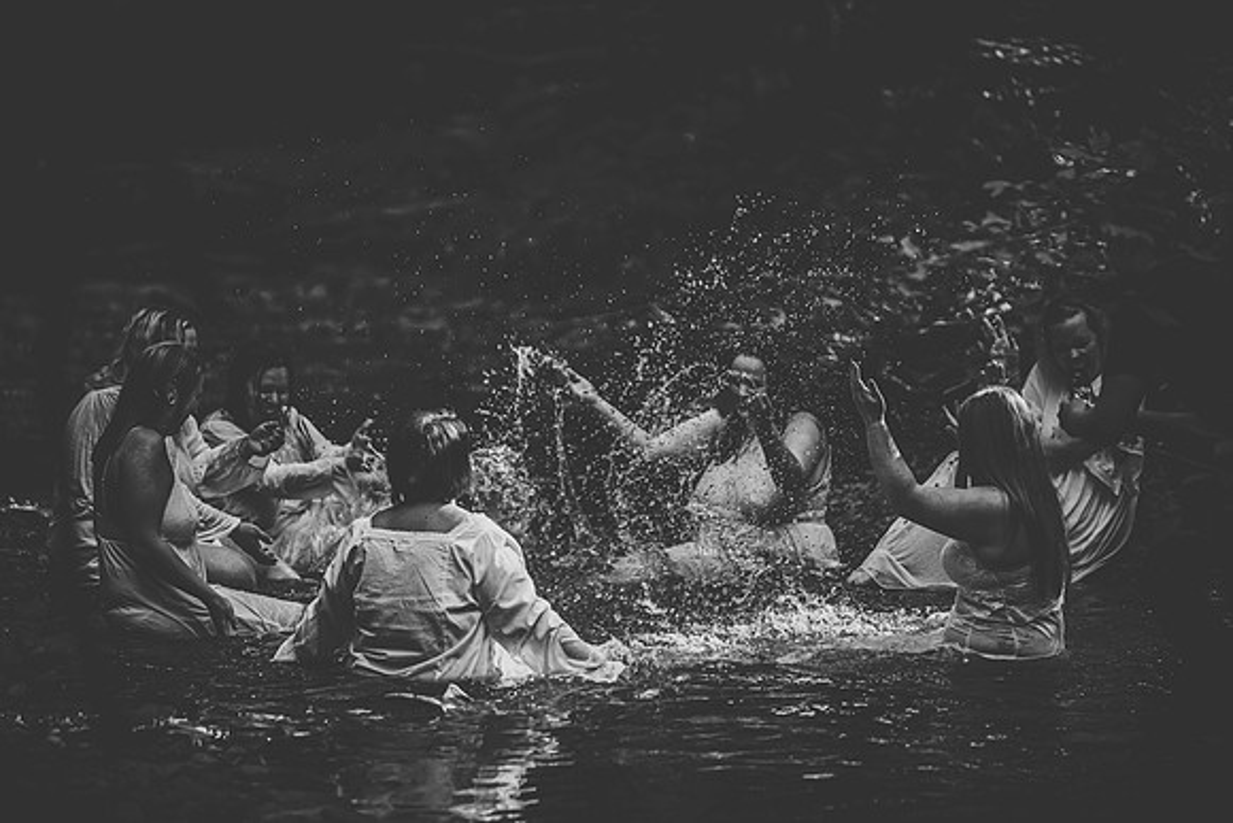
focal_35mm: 180
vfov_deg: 7.6
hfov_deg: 11.4
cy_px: 412
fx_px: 6166
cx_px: 616
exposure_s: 1/400
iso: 1000
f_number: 2.8
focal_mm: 180
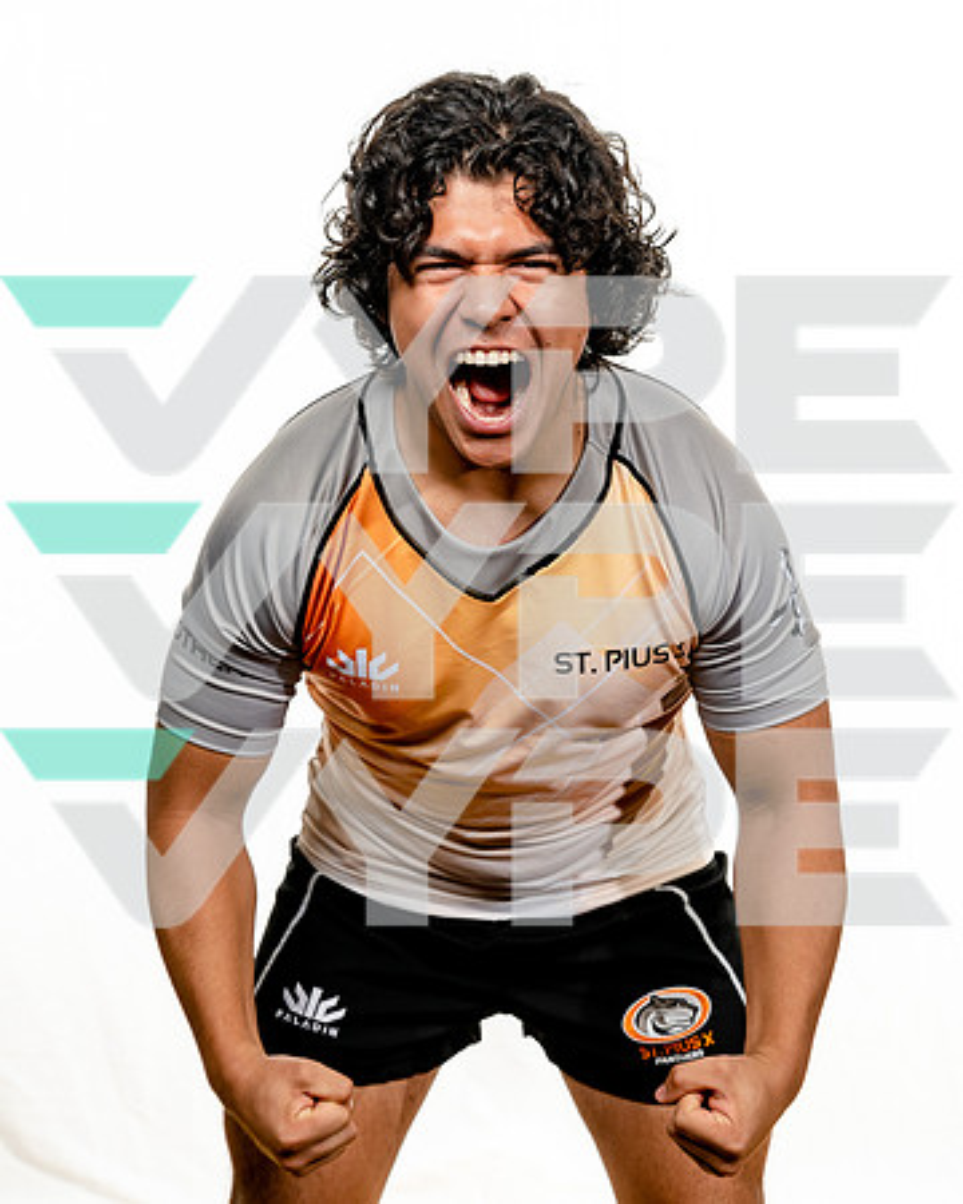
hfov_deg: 20.3
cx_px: 505
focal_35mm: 76
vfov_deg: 25.2
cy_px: 628
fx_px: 2690
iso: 160
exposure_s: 1/250
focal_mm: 50
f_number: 8
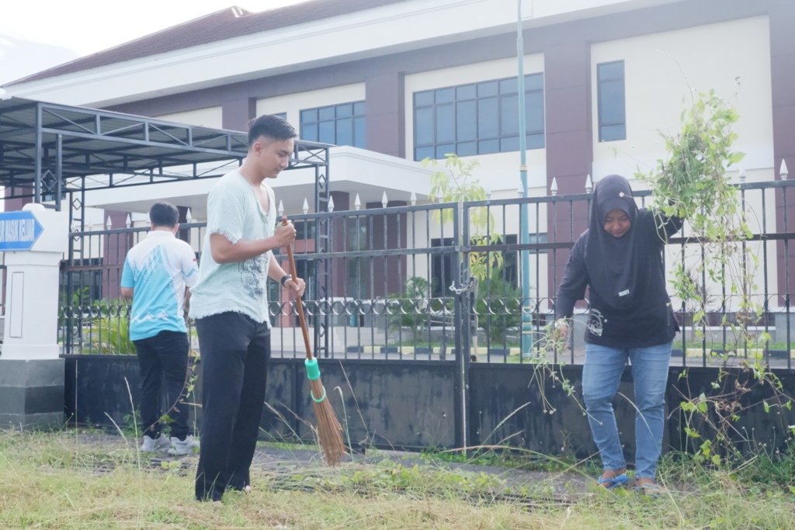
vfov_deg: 31.9
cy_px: 265
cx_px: 398
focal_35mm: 42
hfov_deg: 46.4
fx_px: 928
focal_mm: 28.8
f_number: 14
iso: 6400
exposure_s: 1/600
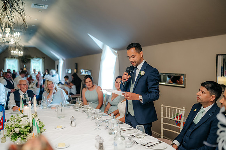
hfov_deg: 54.4
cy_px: 75
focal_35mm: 35
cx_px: 113
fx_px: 220
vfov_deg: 37.9
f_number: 1.6
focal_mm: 35
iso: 640
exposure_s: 1/200
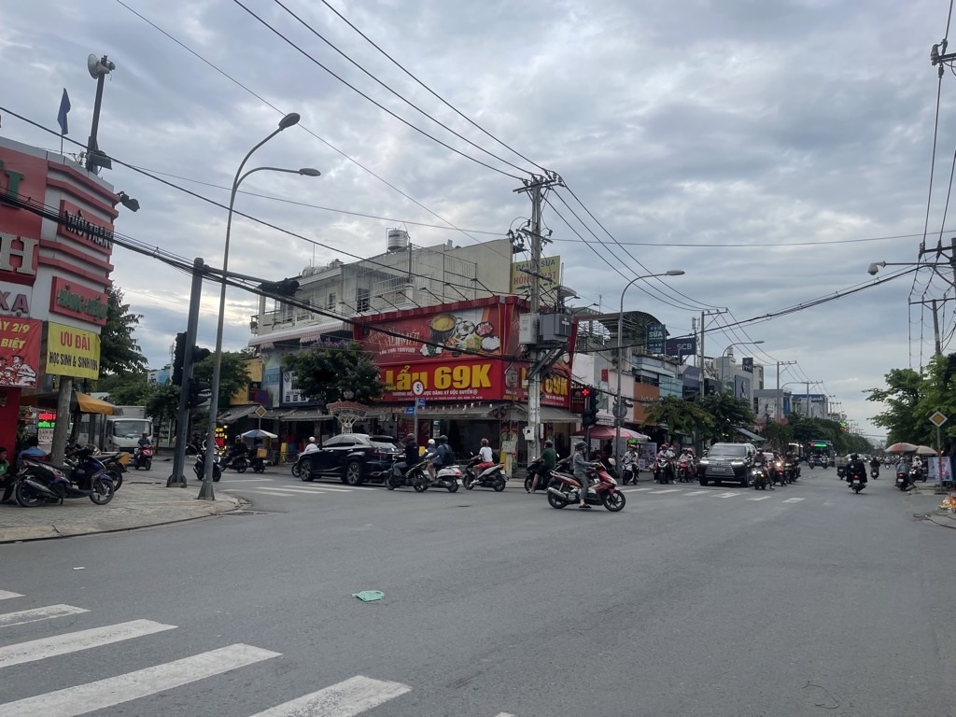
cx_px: 478
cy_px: 358
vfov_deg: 54.9
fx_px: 690
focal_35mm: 25
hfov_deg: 69.4
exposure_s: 1/1456
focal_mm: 5.1
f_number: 1.6
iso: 32
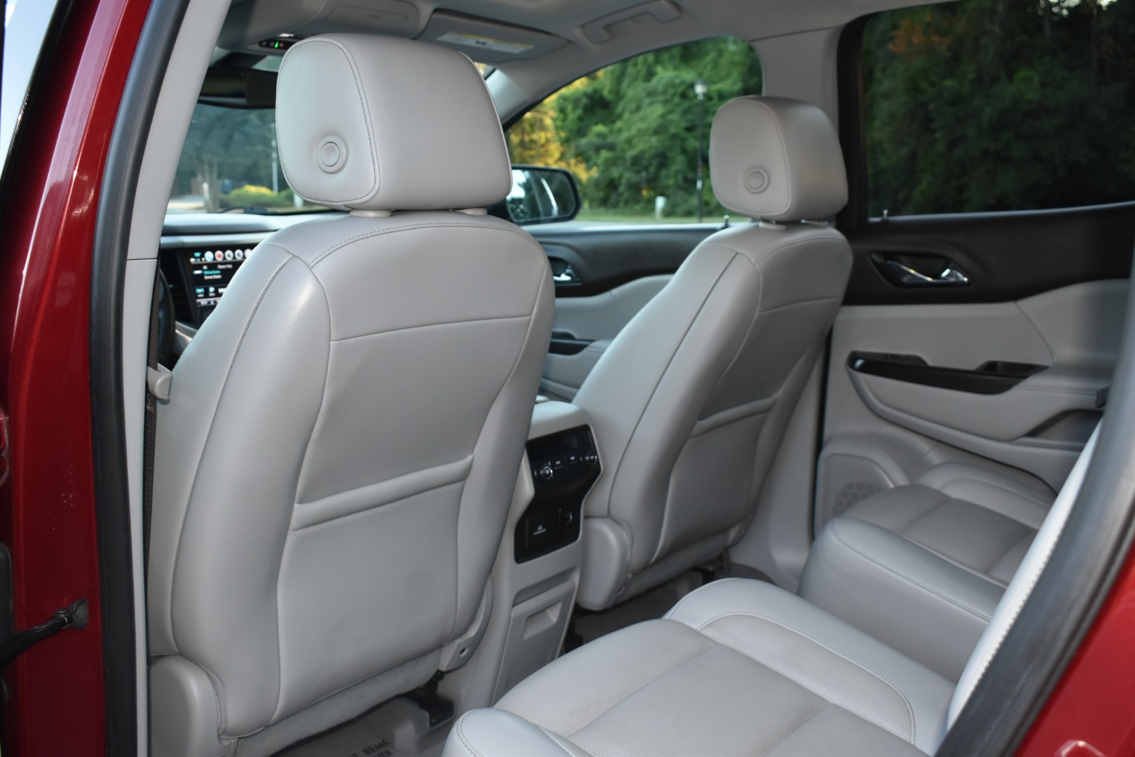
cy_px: 378
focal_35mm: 36
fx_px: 1135
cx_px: 568
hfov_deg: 53.1
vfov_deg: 36.9
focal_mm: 24
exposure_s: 1/80
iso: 800
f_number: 4.5
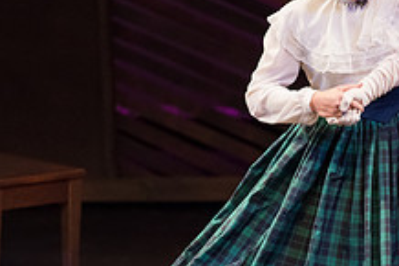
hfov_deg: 2.6
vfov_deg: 1.7
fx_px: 8849
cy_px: 183
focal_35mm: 799
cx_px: 355
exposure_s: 1/400
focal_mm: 300
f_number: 4
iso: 3200
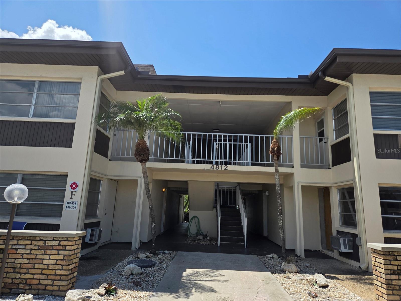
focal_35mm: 23
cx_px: 200
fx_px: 266
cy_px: 150
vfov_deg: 58.9
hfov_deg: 73.9
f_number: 1.8
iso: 80
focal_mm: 5.4
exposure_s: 1/4274
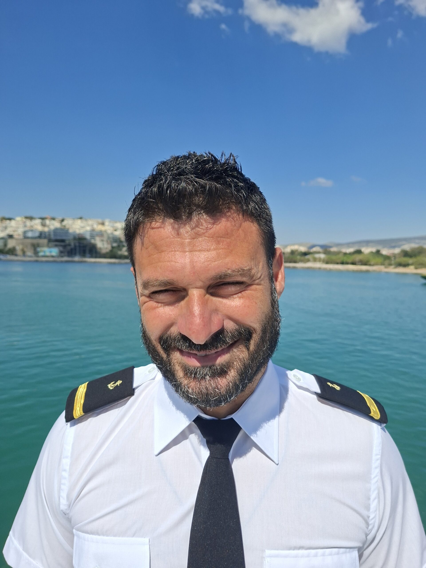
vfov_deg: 73.9
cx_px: 213
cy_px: 284
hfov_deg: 58.9
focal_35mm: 23
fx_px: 377
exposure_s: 1/3534
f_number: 1.8
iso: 50
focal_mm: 5.54
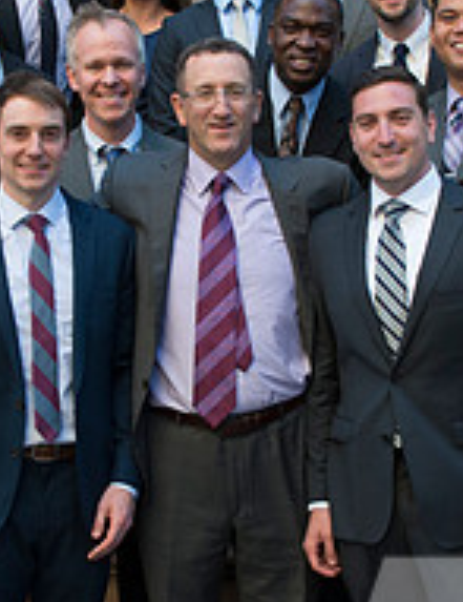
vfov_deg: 18.2
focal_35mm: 107
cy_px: 308
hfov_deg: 14.0
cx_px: 178
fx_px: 1877
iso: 800
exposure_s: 1/100
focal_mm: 26
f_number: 8
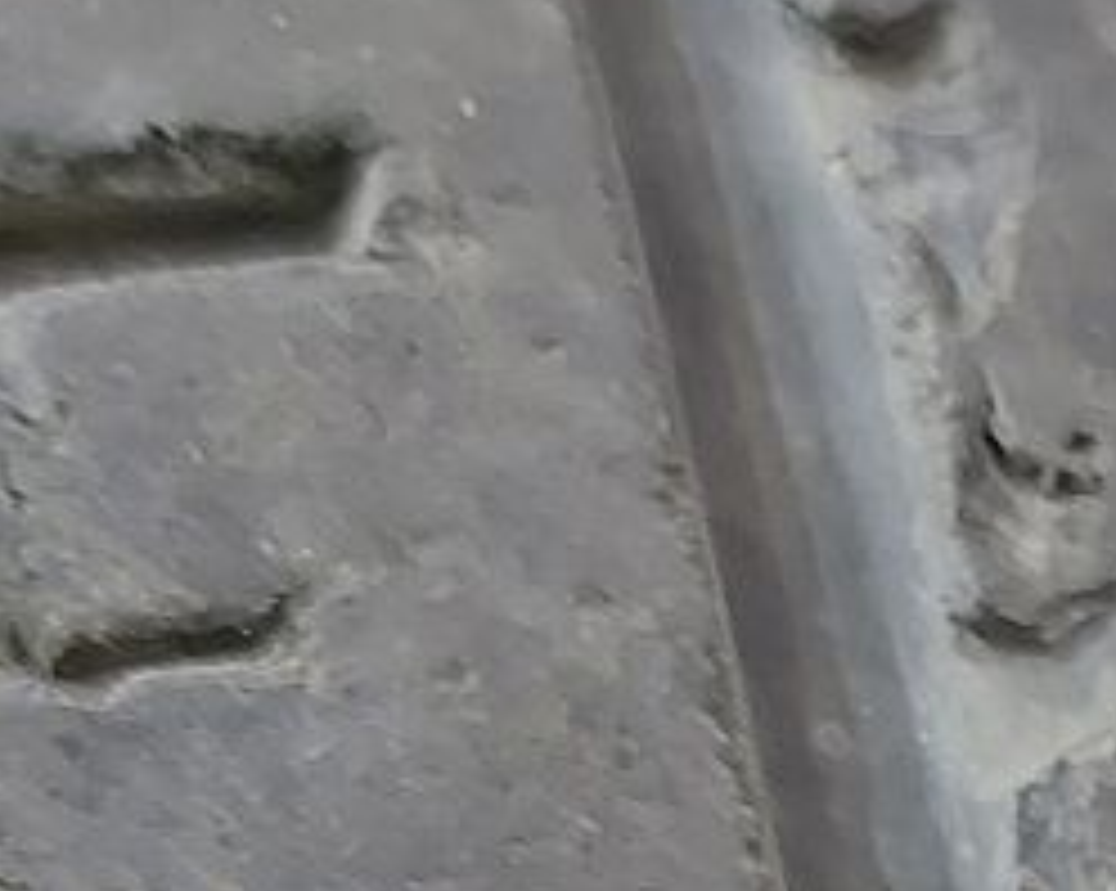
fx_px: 4323
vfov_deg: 10.6
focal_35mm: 131
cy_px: 1917
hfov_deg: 13.9
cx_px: 1600
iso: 320
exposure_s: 1/33
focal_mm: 5.23
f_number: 1.8
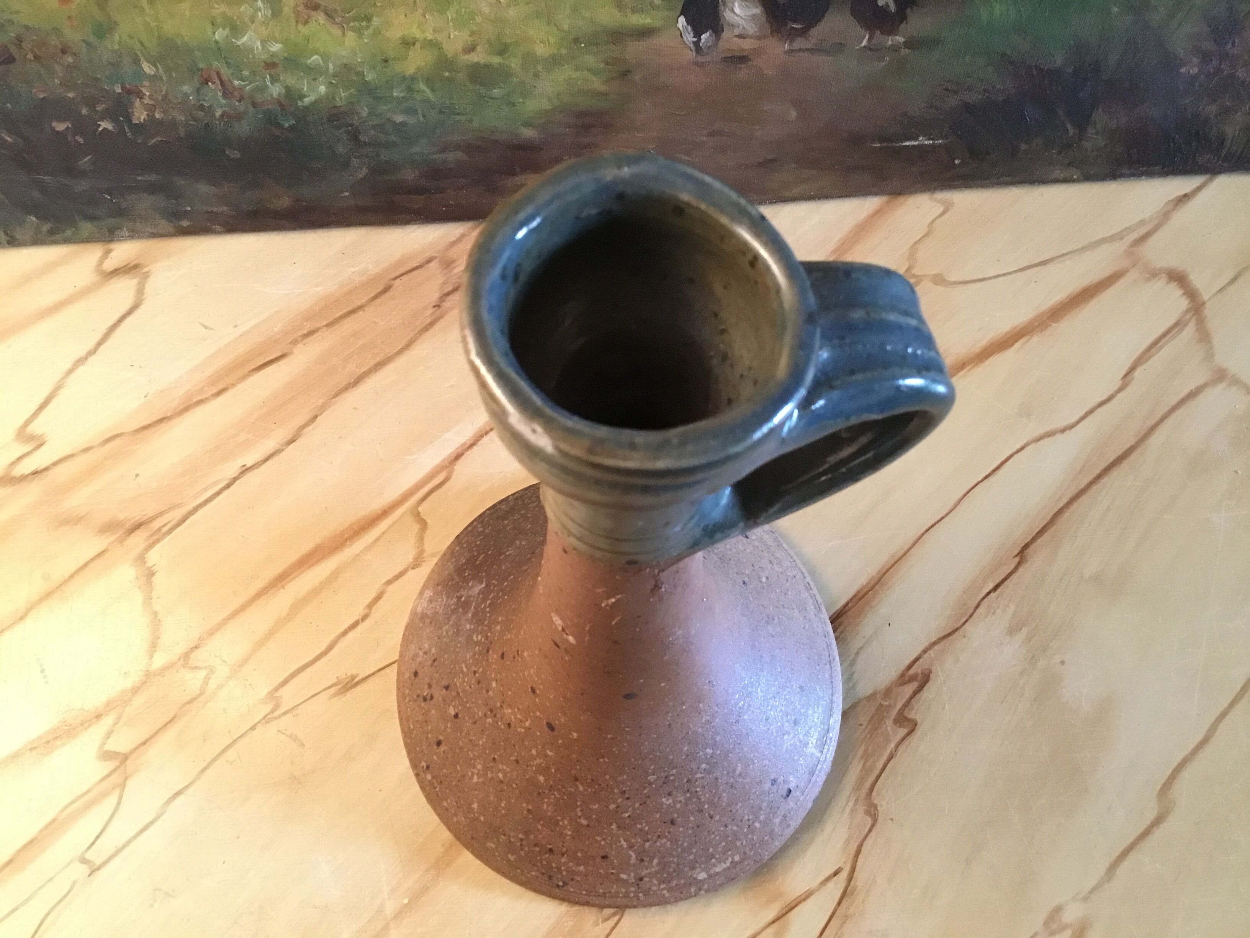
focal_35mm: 31
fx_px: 1119
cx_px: 625
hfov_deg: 58.4
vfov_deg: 45.4
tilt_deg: -67.9
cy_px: 469
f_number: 2.4
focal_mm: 3.3
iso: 250
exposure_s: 1/17
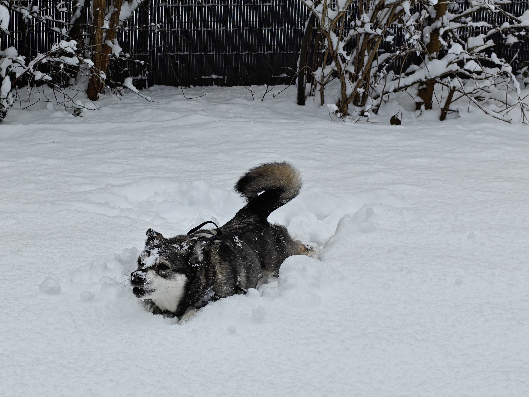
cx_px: 190
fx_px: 2048
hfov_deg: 14.7
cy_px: 233
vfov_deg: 11.1
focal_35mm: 134
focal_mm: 13.85
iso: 80
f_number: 2.6
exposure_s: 1/200
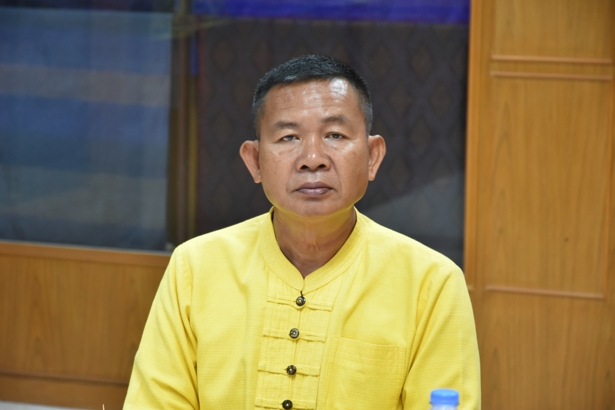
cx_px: 308
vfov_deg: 9.6
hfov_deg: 14.4
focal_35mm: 142
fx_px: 2434
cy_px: 205
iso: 800
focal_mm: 95
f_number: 5.3
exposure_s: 1/20
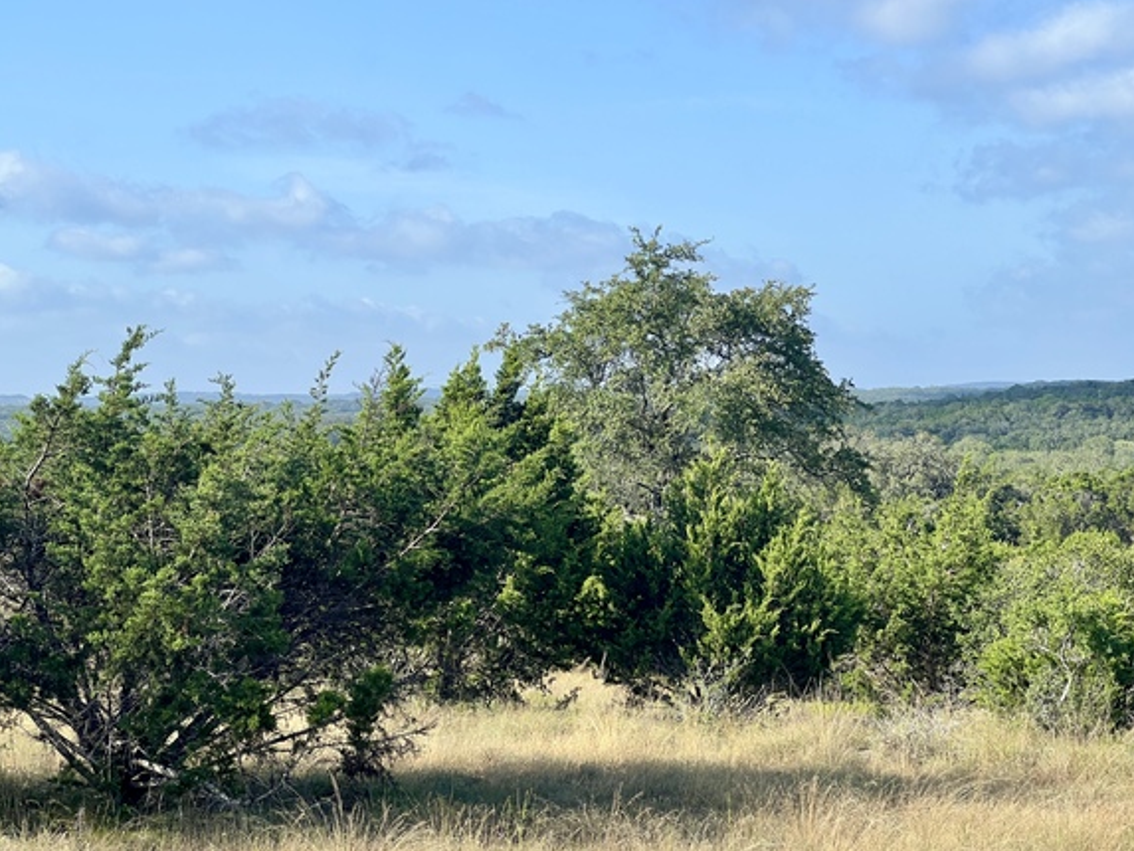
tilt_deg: -1.7
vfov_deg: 17.2
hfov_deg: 22.7
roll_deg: +2.0
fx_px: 2818
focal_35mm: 86
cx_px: 614
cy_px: 443
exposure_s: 1/598
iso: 32
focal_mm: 9
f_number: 2.8
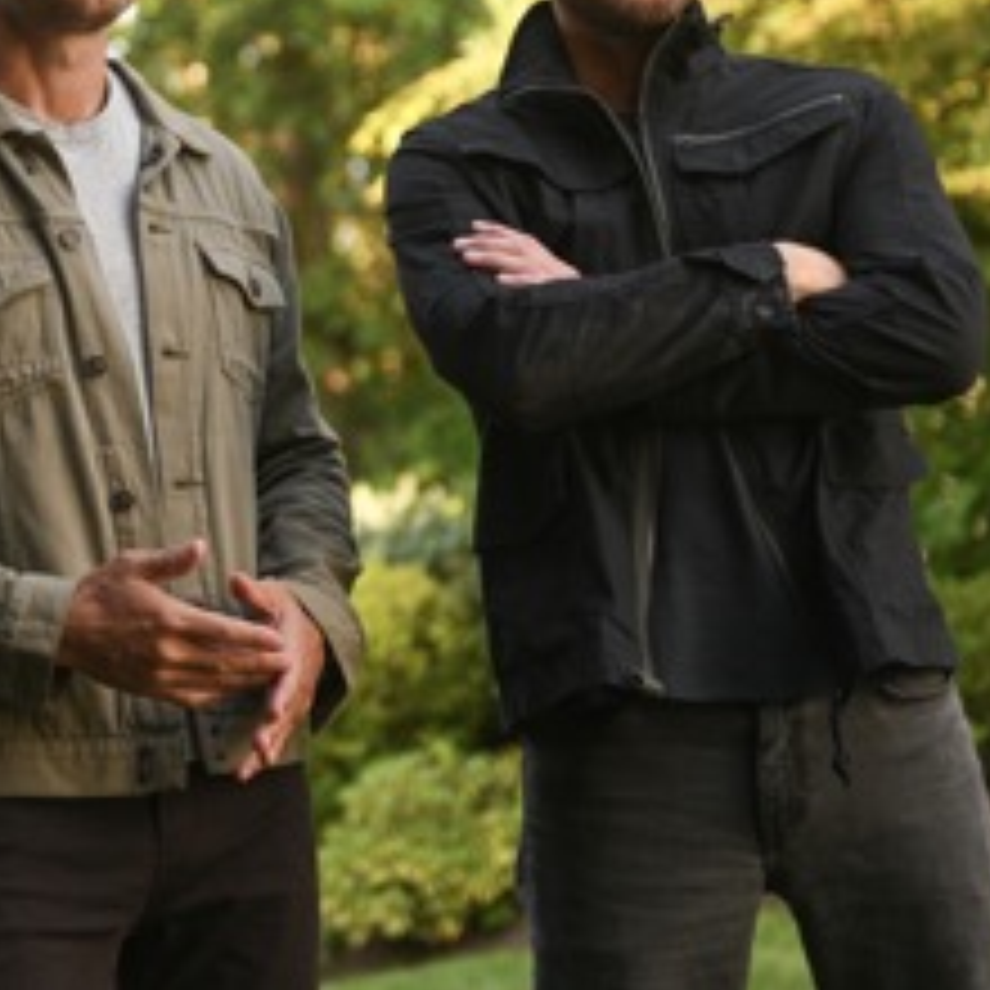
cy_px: 248
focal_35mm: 116
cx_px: 297
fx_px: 3753
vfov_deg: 15.0
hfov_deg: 15.0
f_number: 2.8
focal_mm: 60
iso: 100
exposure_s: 1/160
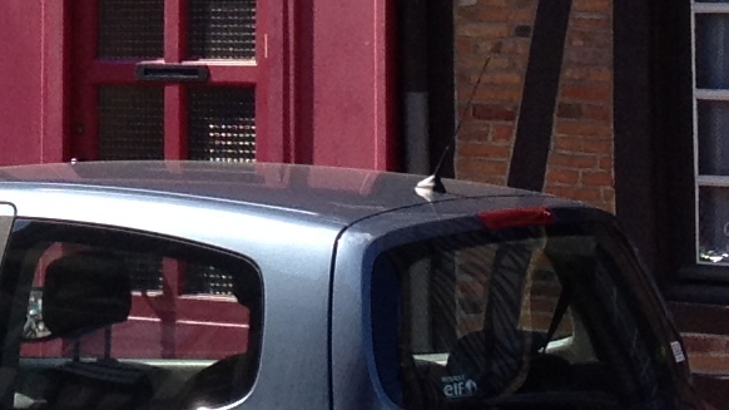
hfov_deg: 10.0
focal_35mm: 214
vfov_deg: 5.6
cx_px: -96
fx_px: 4136
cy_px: -344
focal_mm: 4.28
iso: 64
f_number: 2.4
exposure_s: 1/849
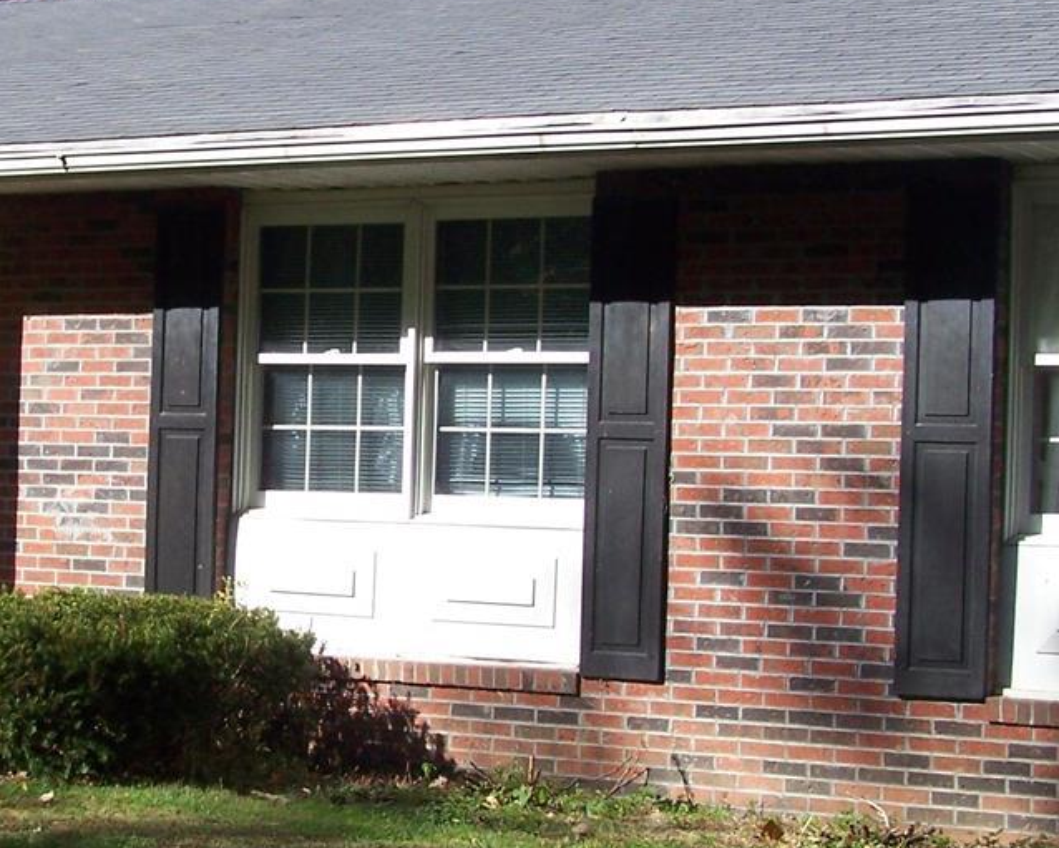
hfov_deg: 20.5
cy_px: 440
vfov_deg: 16.5
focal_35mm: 93
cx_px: 344
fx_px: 2916
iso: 64
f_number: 4
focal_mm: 6.3
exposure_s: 1/320
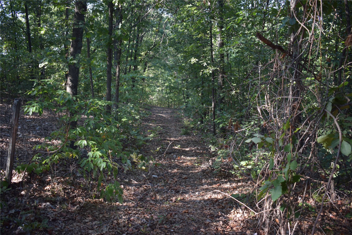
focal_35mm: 33
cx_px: 176
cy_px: 118
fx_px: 323
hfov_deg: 57.2
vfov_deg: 40.0
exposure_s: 1/80
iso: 200
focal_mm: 22
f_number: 3.8
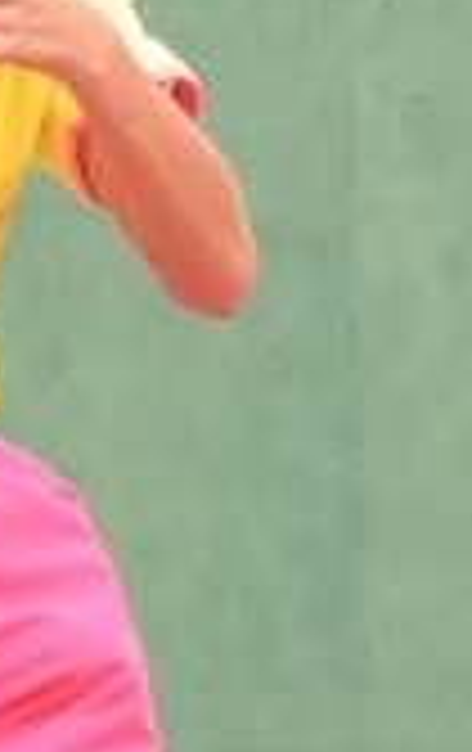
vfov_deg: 3.2
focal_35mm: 658
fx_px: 13485
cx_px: -121
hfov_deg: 2.0
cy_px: 608
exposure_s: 1/1250
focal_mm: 72
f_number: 4.5
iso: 1250
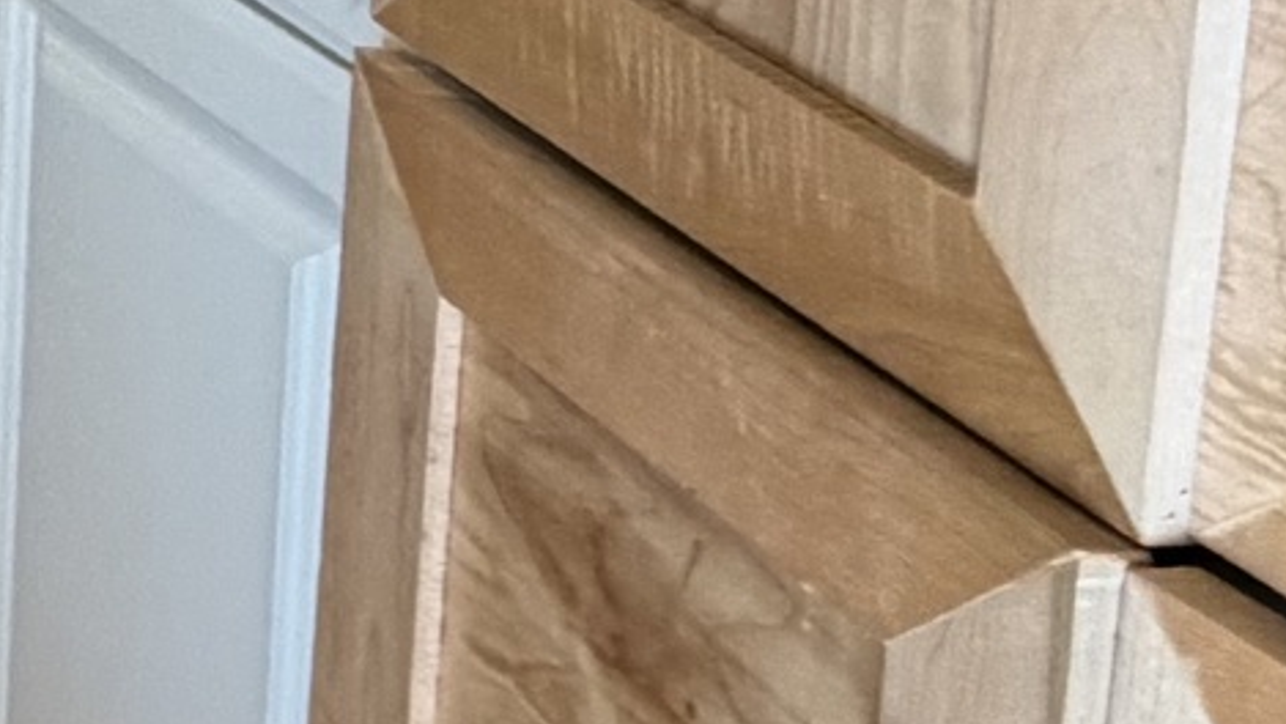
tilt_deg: -8.5
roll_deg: +1.4
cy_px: -801
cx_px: -1804
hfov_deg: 14.3
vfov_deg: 10.9
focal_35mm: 100
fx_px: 3411
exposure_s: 1/120
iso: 200
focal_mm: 2.22
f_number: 2.2
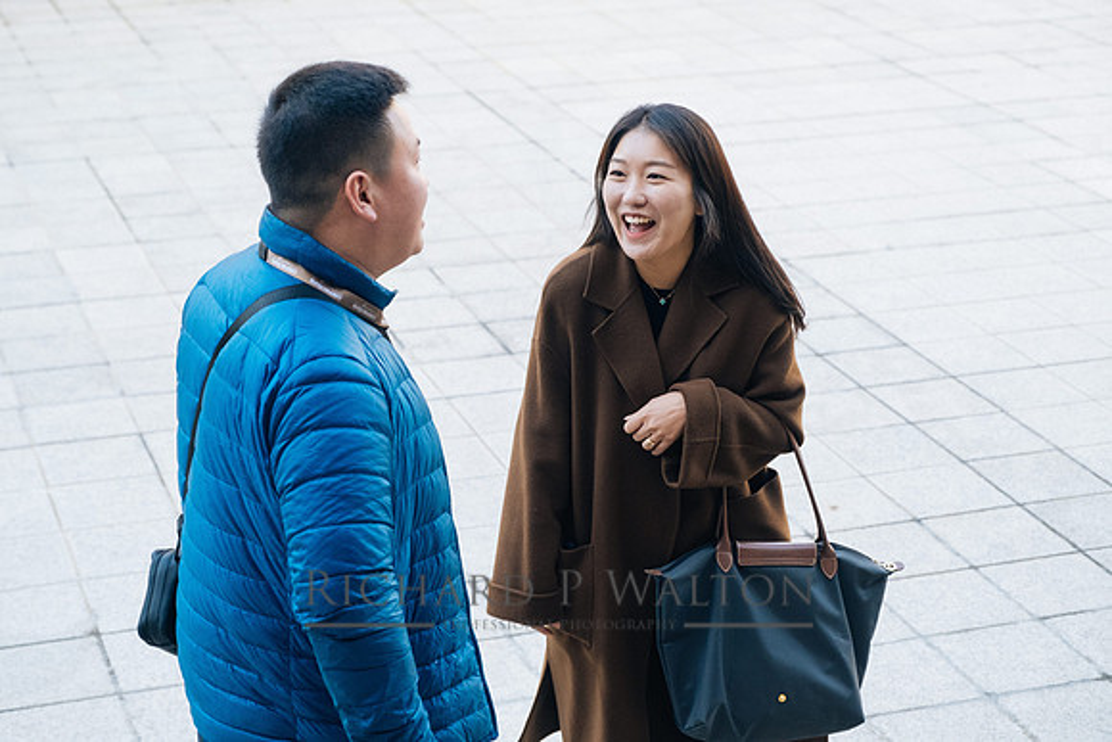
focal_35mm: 72
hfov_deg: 28.0
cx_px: 505
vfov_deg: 18.9
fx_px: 2225
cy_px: 337
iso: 1600
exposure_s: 1/1000
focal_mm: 44.1
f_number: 3.2
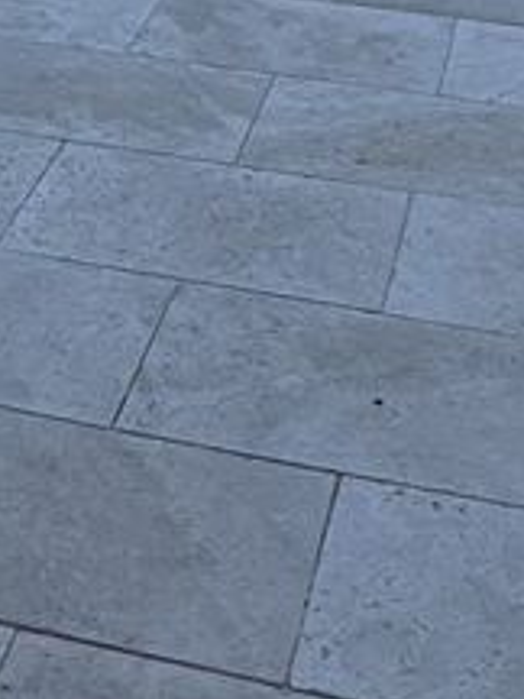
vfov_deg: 17.6
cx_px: 27
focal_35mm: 97
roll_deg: -1.2
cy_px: -430
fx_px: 1958
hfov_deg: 15.0
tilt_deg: -8.8
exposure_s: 1/968
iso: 50
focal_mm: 2.22
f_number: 2.2
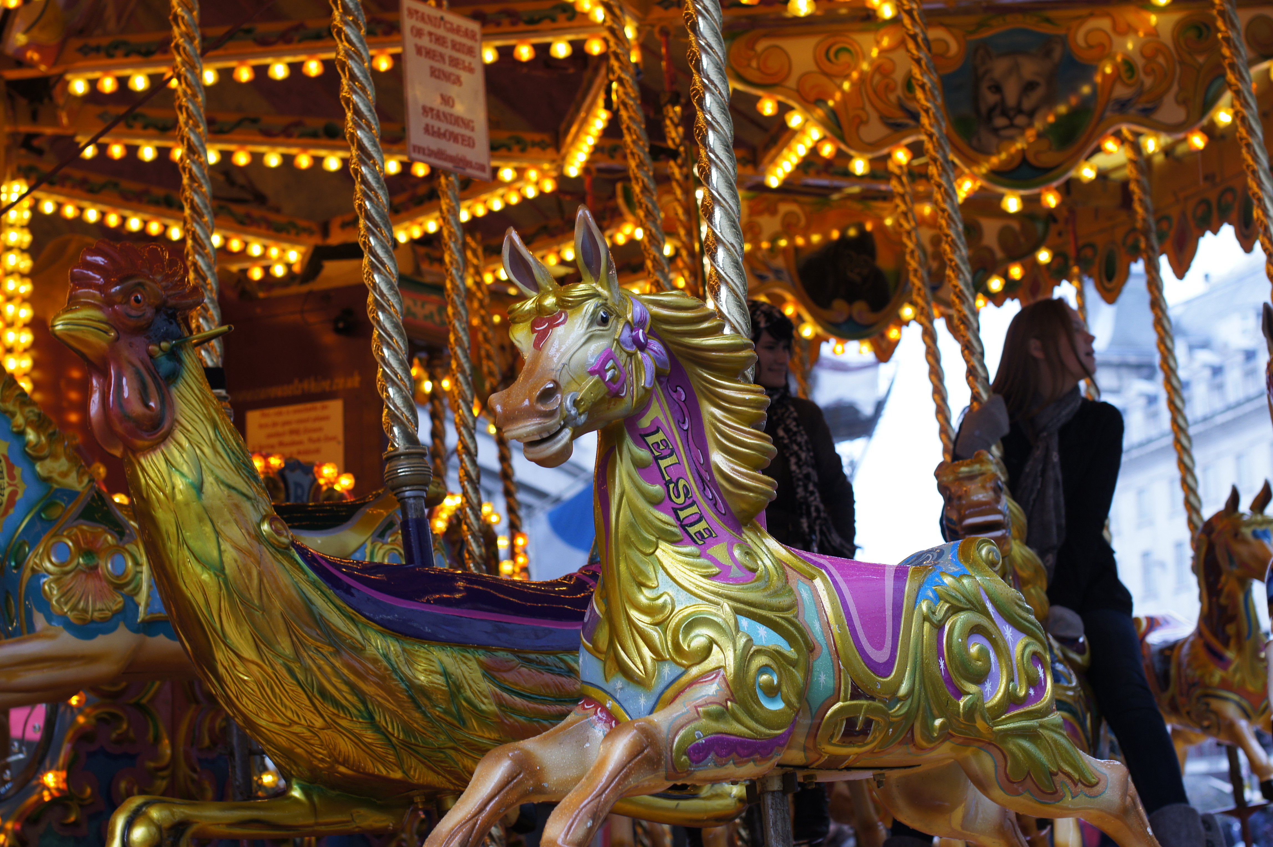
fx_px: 2650
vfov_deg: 18.2
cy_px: 424
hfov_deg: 27.0
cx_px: 636
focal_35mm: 75
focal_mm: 50
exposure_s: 1/80
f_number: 1.4
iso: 125
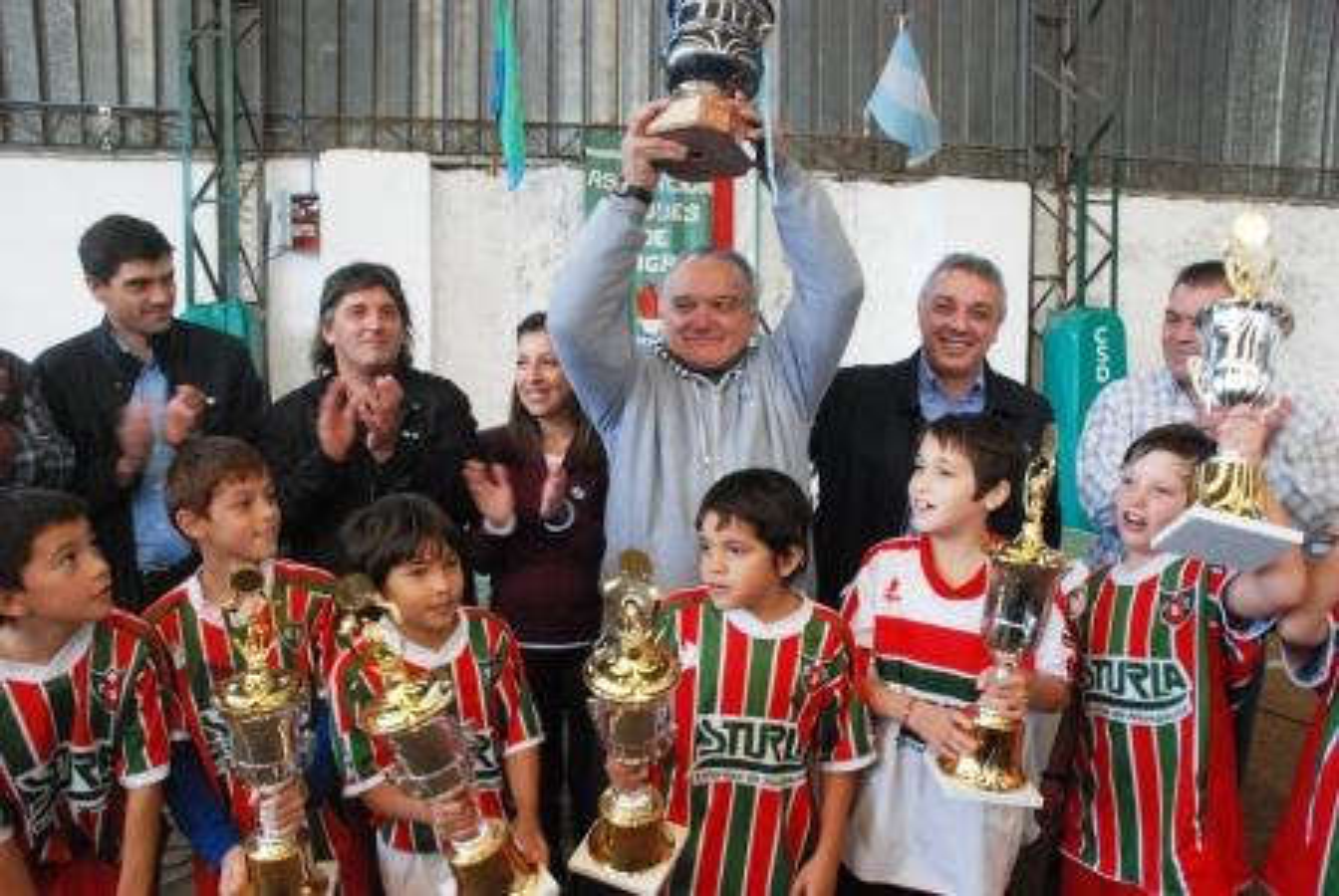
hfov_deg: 67.3
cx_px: 670
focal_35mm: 27
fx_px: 1006
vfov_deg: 48.1
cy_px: 448
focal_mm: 18
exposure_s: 1/60
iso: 1600
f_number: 10
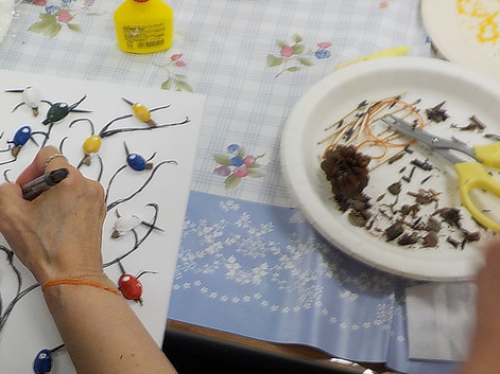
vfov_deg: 28.3
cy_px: 264
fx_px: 736
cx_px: 132
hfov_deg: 36.7
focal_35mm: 51
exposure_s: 1/30
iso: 140
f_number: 3.3
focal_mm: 4.1
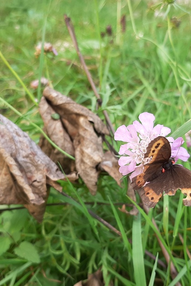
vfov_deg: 51.9
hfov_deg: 35.8
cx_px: 114
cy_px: 141
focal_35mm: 37
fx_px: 294
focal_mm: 3.93
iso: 40
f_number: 1.7
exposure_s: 1/227
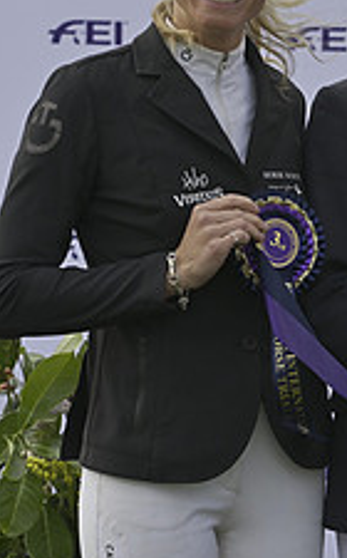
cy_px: 140
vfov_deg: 8.4
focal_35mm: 250
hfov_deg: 5.1
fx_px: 3795
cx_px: 716
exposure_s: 1/800
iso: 640
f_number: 5.6
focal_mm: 95
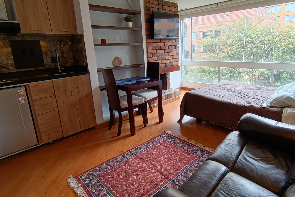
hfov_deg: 75.7
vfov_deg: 55.0
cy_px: 88
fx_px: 188
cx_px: 169
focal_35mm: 23
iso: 286
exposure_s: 1/60
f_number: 2.2
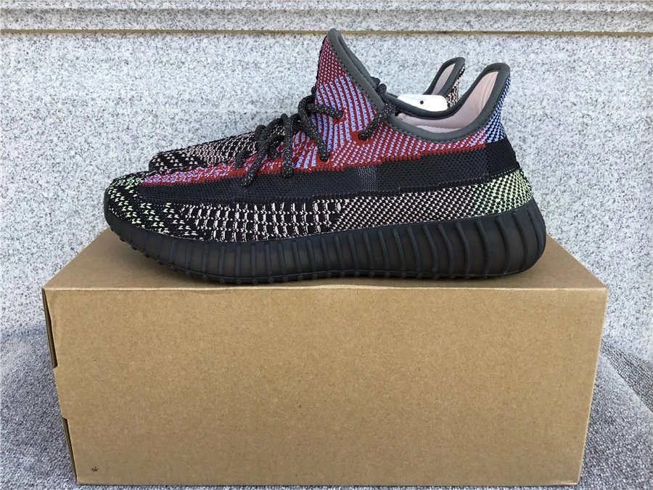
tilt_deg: -19.4
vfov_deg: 45.4
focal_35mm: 31
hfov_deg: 58.4
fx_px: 585
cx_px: 326
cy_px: 245
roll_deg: +0.4
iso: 25
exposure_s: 1/128
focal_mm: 3.3
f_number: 2.4
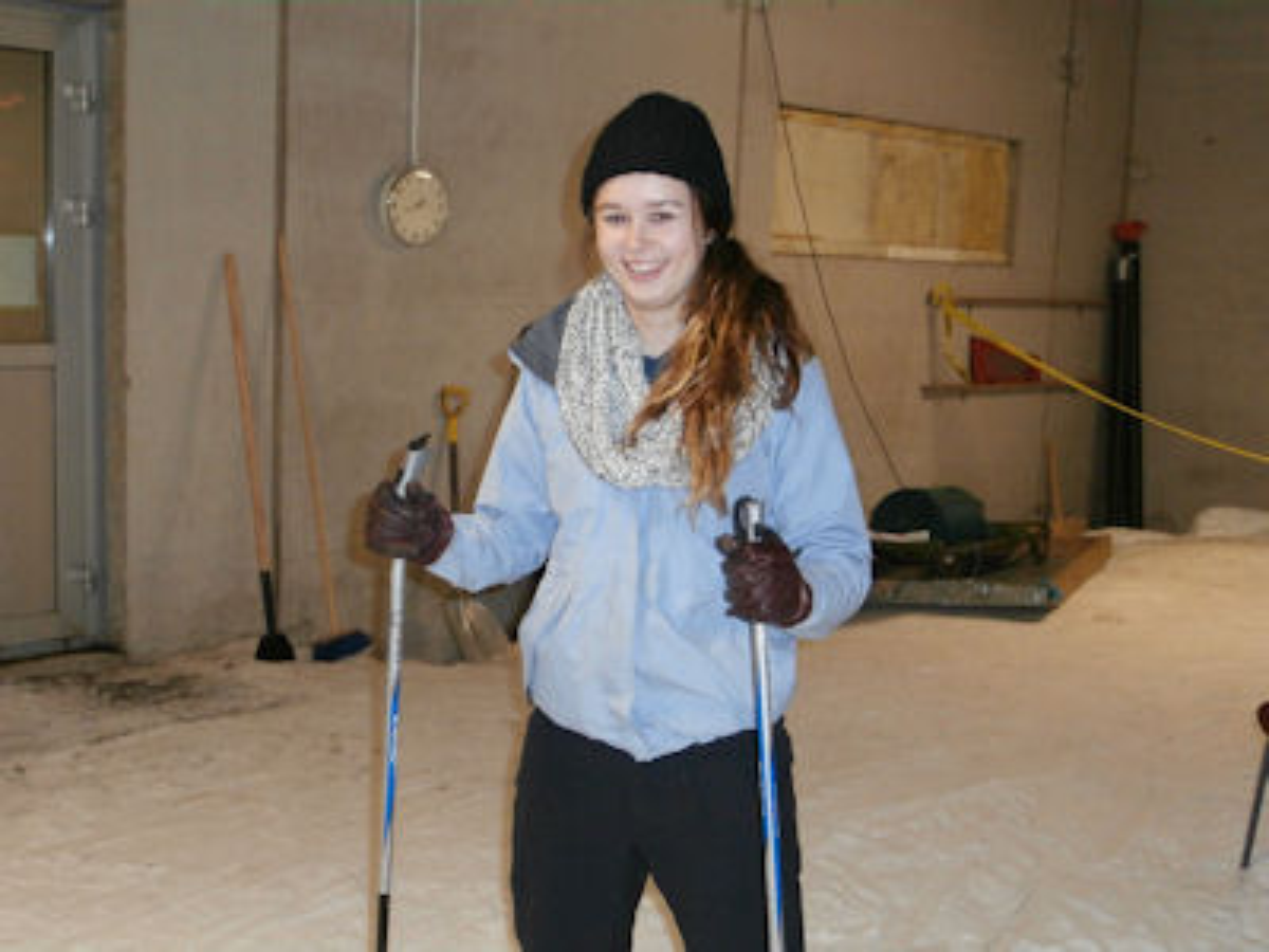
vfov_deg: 30.9
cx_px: 634
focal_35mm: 47
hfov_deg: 40.4
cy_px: 476
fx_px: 1723
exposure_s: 1/40
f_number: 4.2
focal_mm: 8.29
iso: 500
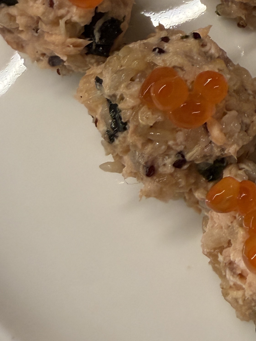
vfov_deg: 29.4
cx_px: 284
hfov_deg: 21.4
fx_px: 641
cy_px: 92
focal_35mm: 65
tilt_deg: -72.3
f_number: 2.2
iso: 250
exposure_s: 1/120
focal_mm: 2.22
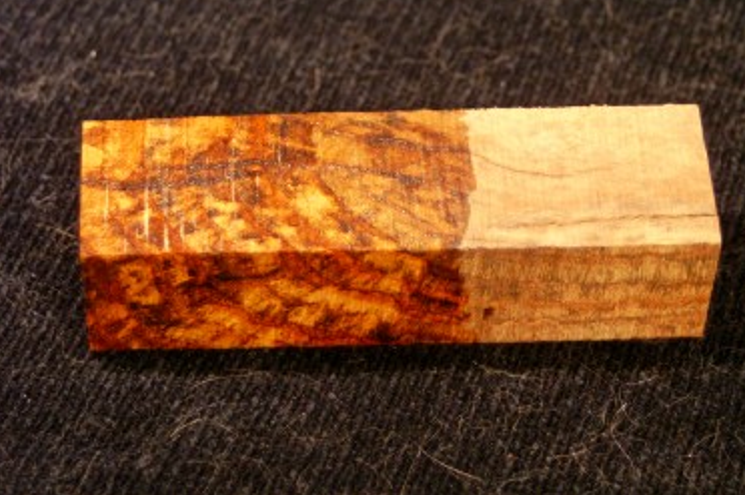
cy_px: 237
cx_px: 372
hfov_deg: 15.9
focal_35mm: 129
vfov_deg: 10.6
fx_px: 2666
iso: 800
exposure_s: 1/30
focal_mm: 80
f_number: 5.6
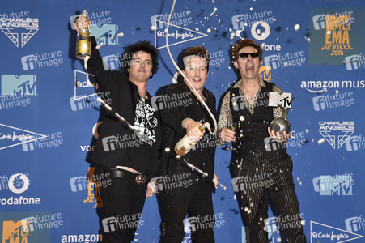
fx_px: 689
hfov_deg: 29.7
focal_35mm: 68
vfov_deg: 20.0
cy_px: 122
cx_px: 182
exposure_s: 1/200
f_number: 6.3
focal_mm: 68
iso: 1600
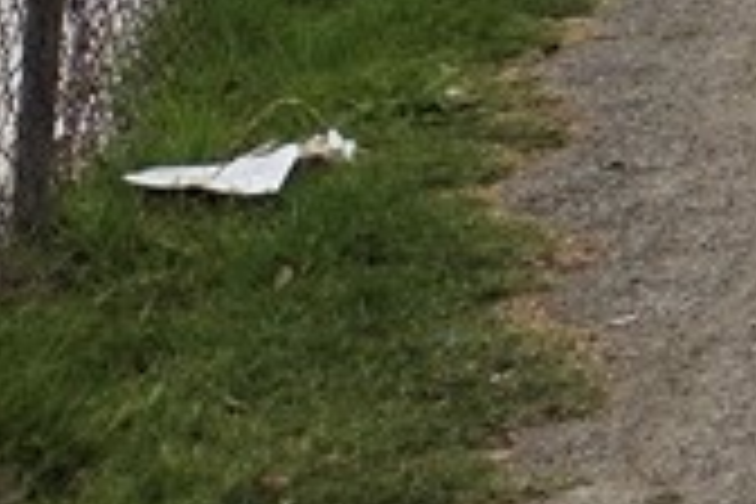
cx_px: 2084
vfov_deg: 7.7
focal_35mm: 146
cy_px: -1184
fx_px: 3066
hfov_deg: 10.8
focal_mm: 5.4
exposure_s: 1/4771
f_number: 1.8
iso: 80
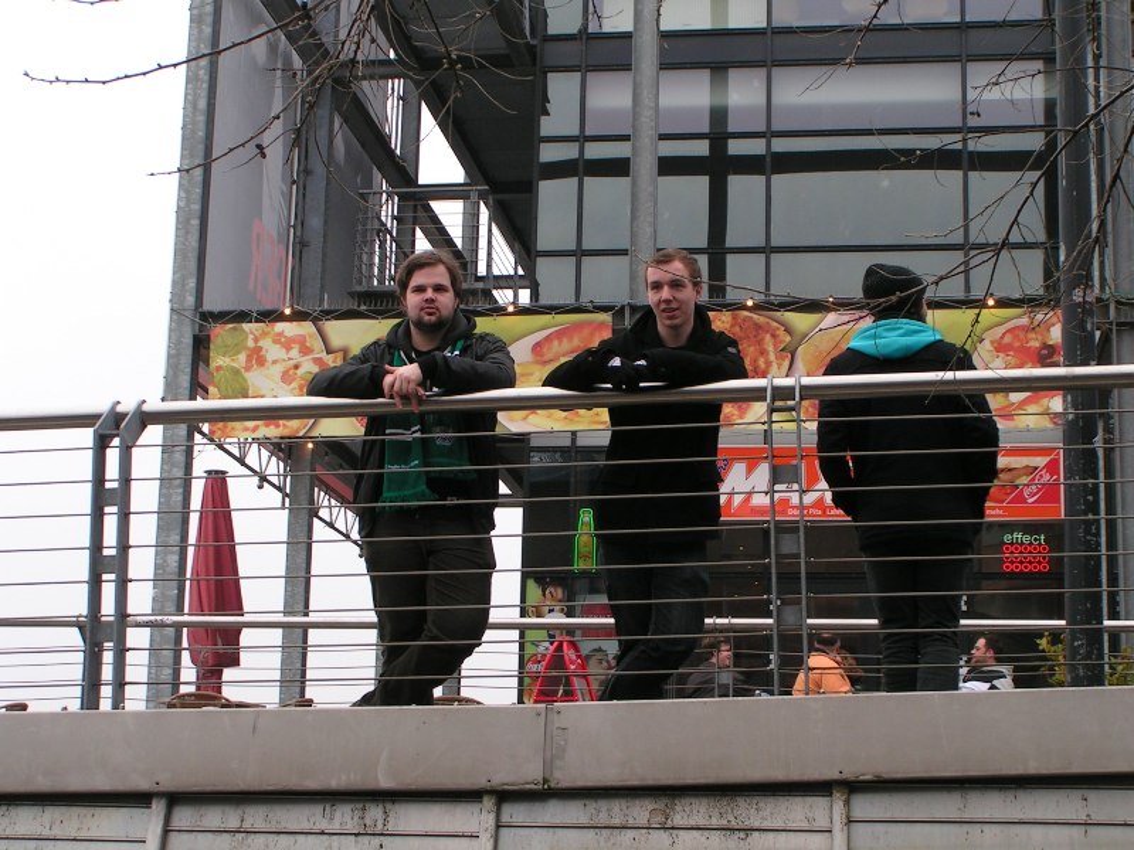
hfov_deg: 29.8
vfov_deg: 22.6
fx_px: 2129
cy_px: 425
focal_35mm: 65
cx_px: 567
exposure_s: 1/100
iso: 50
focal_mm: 10
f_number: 5.6
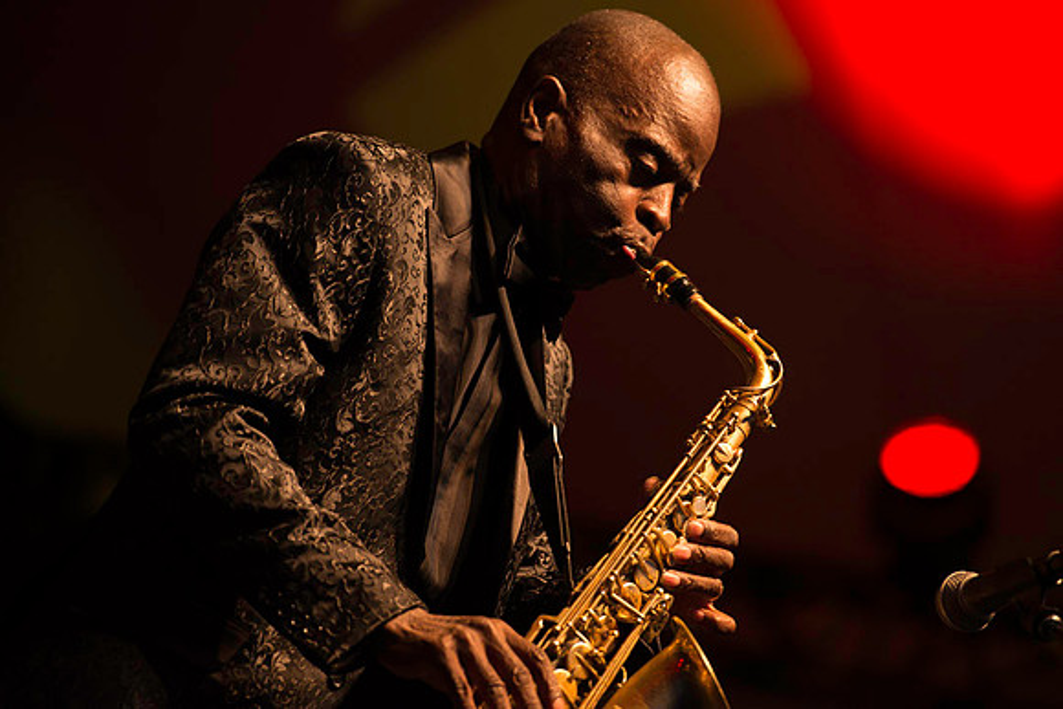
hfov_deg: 10.3
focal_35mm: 200
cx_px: 532
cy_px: 354
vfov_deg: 6.9
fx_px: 5907
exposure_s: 1/200
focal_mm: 200
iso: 800
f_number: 3.5
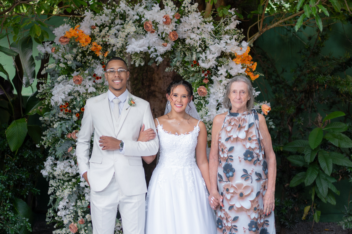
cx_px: 169
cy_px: 114
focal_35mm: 55
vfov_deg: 24.8
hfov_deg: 36.5
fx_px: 534
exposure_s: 1/400
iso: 1600
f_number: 1.4
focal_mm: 35
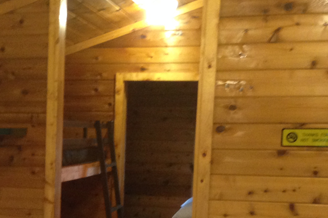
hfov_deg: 21.9
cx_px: 8
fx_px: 820
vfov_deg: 14.9
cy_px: 222
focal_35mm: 90
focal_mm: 4.12
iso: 250
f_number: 2.4
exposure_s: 1/20
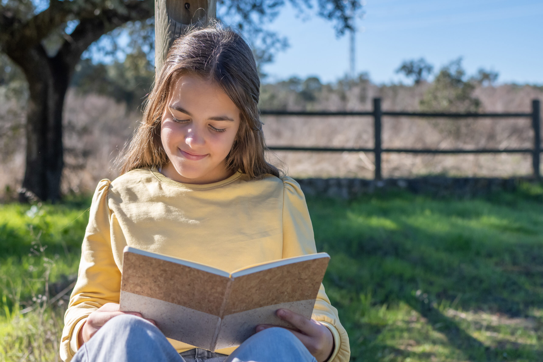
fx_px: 784
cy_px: 181
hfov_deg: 38.2
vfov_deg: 26.0
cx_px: 272
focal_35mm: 52
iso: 500
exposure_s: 1/5000
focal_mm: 35
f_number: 2.8
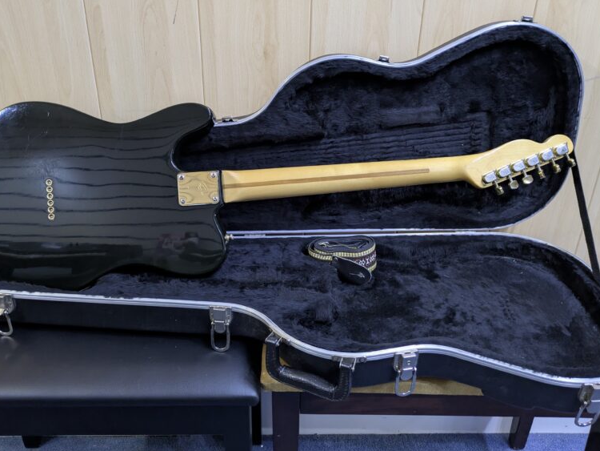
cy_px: 192
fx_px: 520
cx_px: 292
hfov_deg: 59.9
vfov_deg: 46.7
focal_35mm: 30
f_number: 1.89
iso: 796
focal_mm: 5.43
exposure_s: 1/25
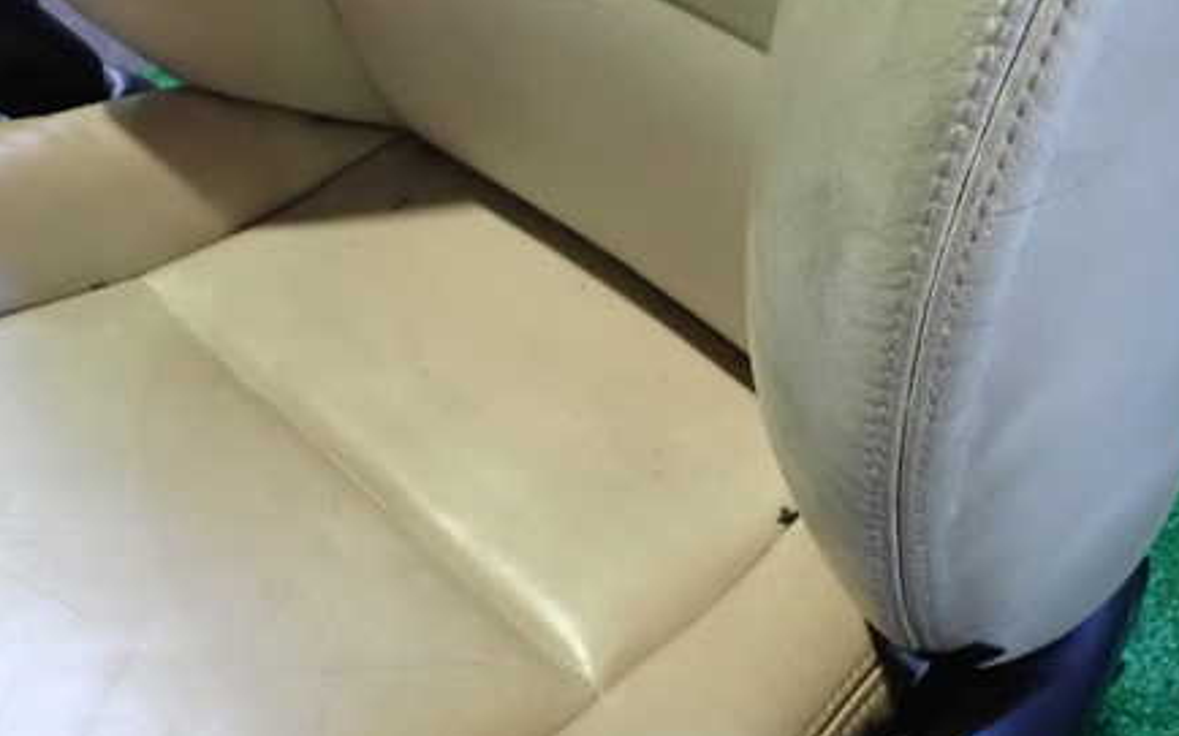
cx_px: 723
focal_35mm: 44
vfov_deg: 29.2
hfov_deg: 45.0
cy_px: 407
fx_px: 1413
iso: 2000
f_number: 2.3
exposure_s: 1/200
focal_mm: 5.4
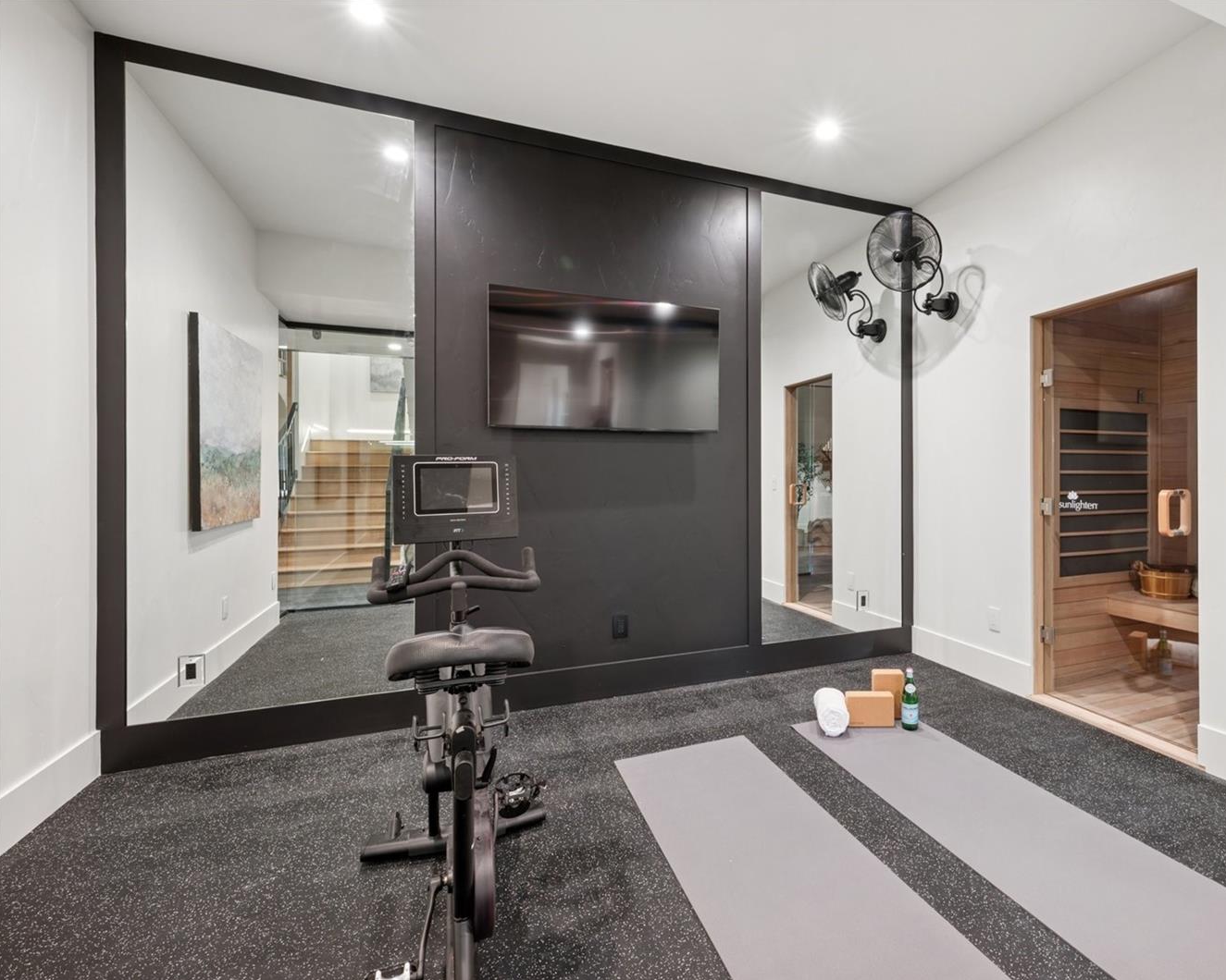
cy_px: 491
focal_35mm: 17
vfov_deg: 77.0
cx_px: 736
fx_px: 617
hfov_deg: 88.5
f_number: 11
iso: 100
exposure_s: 3
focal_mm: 15
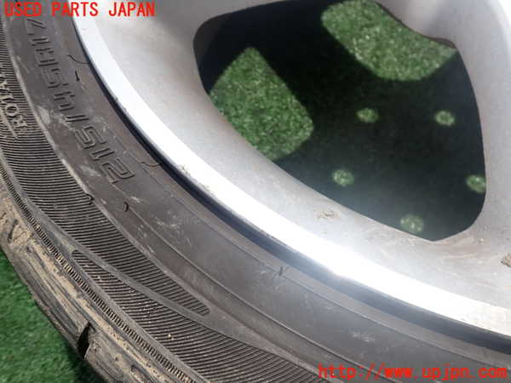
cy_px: 192
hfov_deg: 60.0
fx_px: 443
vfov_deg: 46.8
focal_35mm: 30
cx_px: 256
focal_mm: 5.4
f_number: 3.2
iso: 100
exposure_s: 1/800
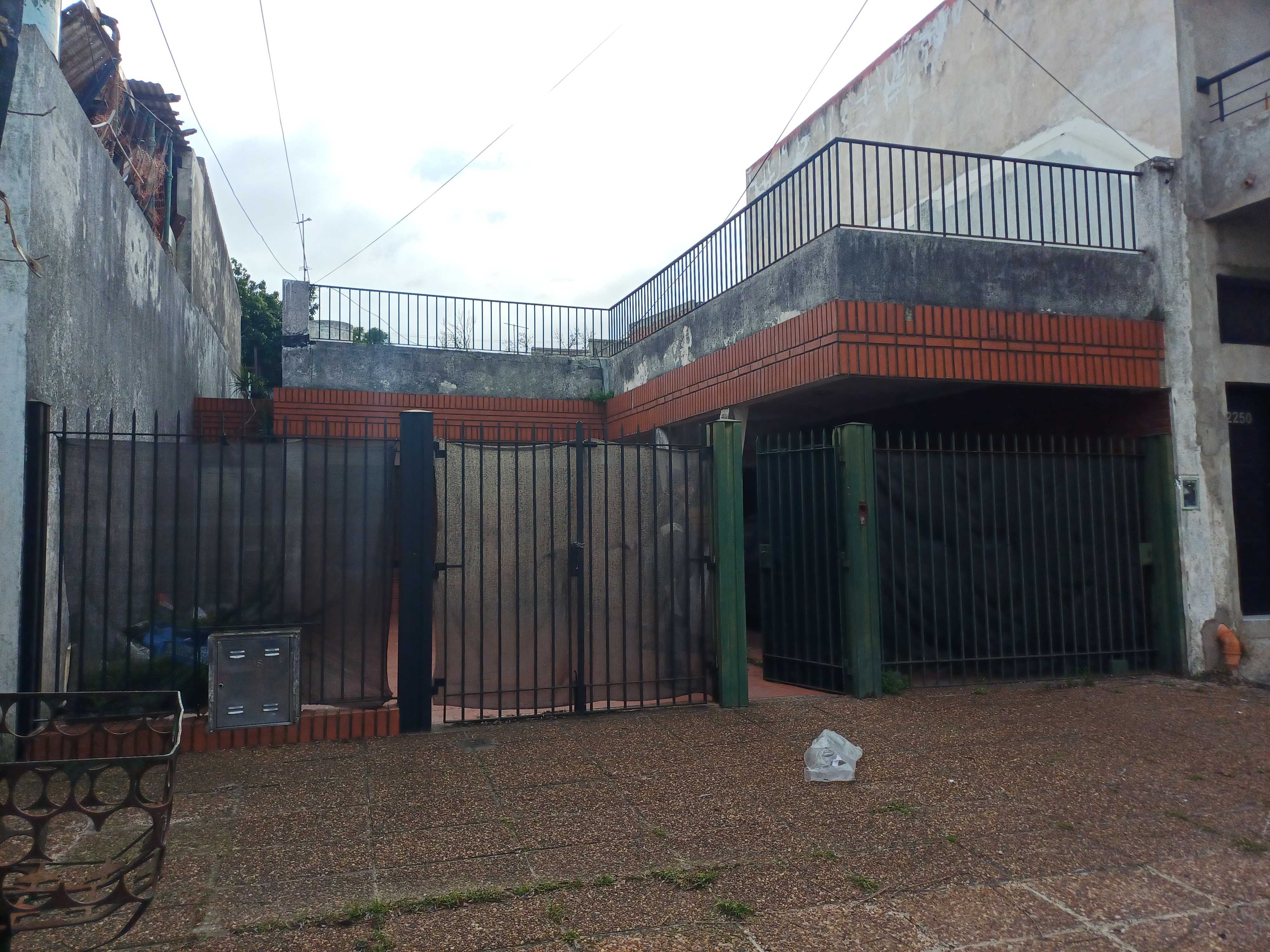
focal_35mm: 25
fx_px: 917
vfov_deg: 54.9
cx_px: 635
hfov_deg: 69.4
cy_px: 476
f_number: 1.8
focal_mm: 4.65
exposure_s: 1/962
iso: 50
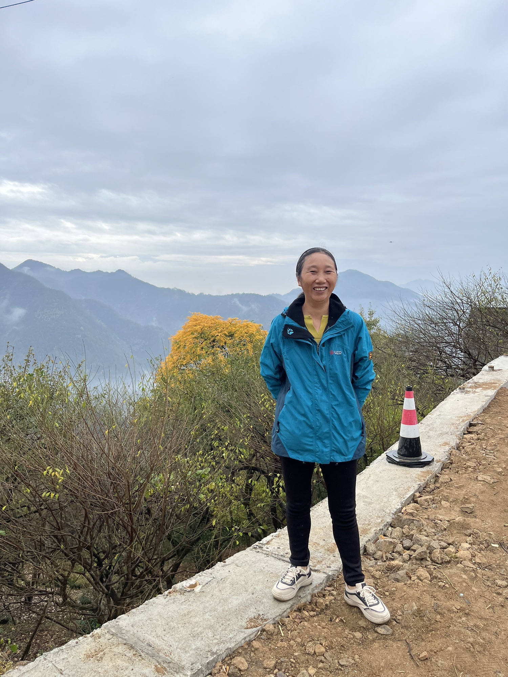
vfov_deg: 67.3
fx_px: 509
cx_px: 254
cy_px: 338
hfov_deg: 53.1
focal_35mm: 26
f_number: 1.6
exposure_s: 1/1517
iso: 50
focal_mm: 5.1
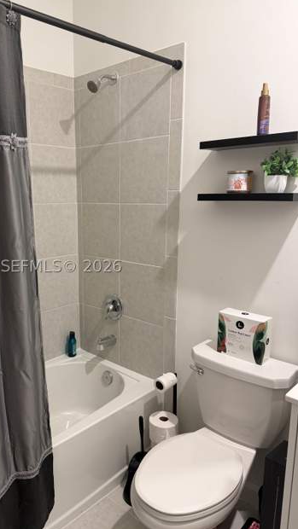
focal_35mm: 27
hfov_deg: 42.4
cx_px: 102
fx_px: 379
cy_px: 266
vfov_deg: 69.9
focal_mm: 6.76
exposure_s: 1/60
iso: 250
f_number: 1.78
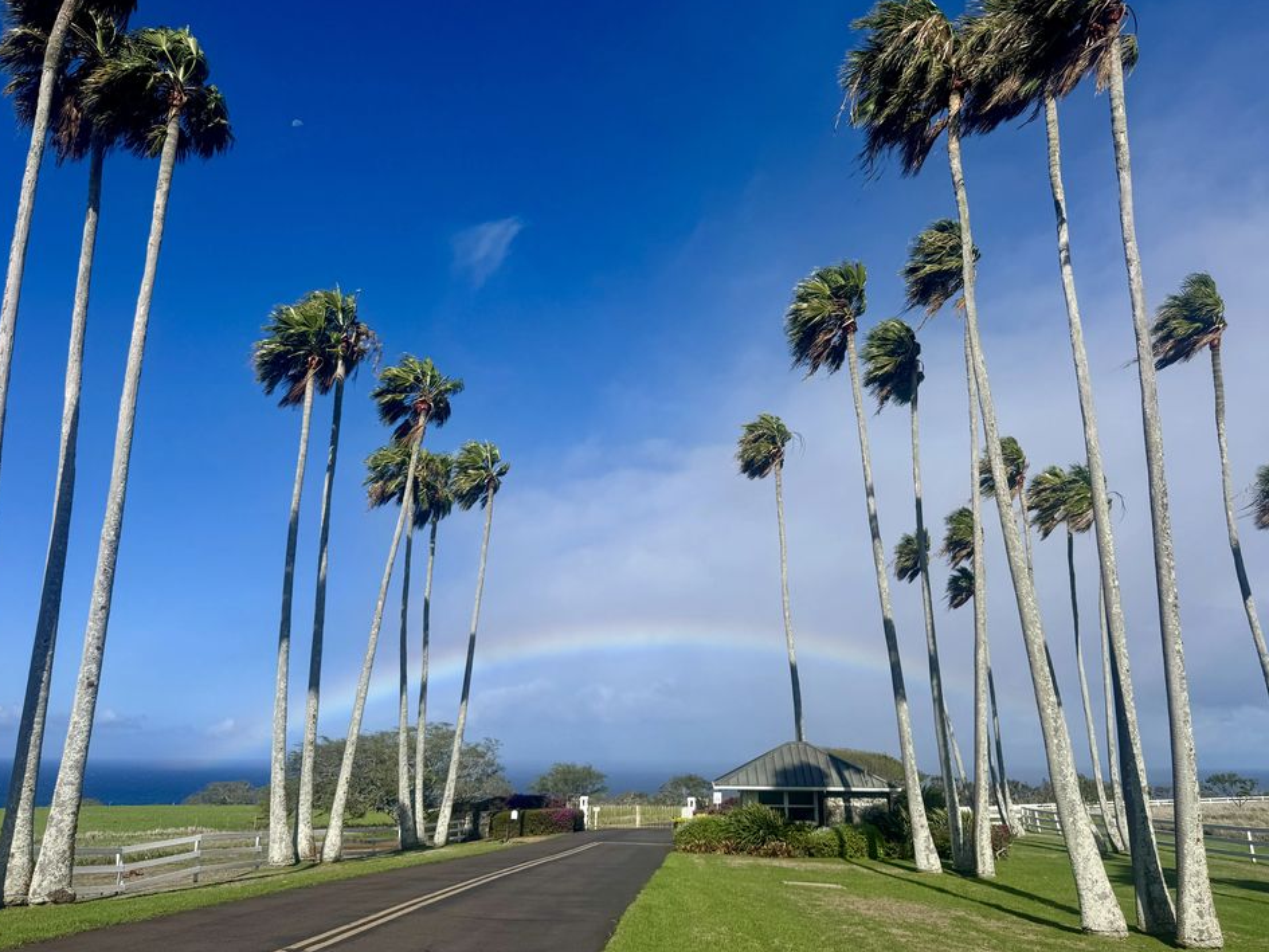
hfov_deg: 67.2
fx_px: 953
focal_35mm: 26
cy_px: 459
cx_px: 669
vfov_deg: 53.1
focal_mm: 6.76
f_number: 1.78
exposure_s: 1/7937
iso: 80
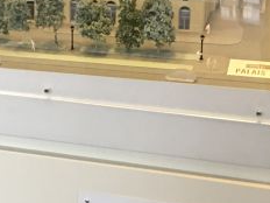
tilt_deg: -16.9
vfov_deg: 12.3
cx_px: -20
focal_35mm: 120
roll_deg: +1.7
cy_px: 20
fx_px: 936
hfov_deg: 16.0
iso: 80
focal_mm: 4.15
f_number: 2.2
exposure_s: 1/10
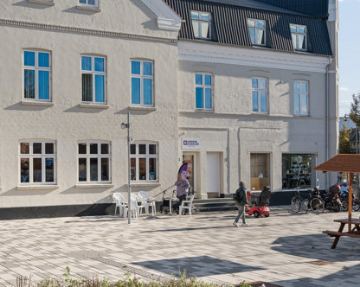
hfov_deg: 33.4
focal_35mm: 56
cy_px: 121
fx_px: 596
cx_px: 128
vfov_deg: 27.1
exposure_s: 1/640
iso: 160
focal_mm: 31
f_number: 5.6
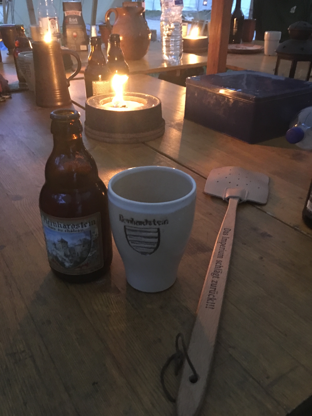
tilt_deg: -30.6
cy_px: 208
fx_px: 349
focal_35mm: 29
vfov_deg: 61.7
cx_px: 156
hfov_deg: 48.2
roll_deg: -3.8
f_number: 2.2
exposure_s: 1/17
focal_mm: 4.15
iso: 640
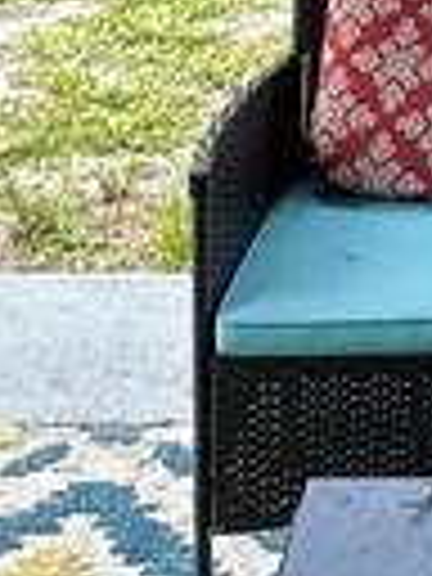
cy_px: -562
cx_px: 634
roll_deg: +0.0
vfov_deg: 14.6
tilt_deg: -2.9
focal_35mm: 112
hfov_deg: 12.6
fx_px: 1864
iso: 40
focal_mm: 2.22
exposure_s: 1/458
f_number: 2.2
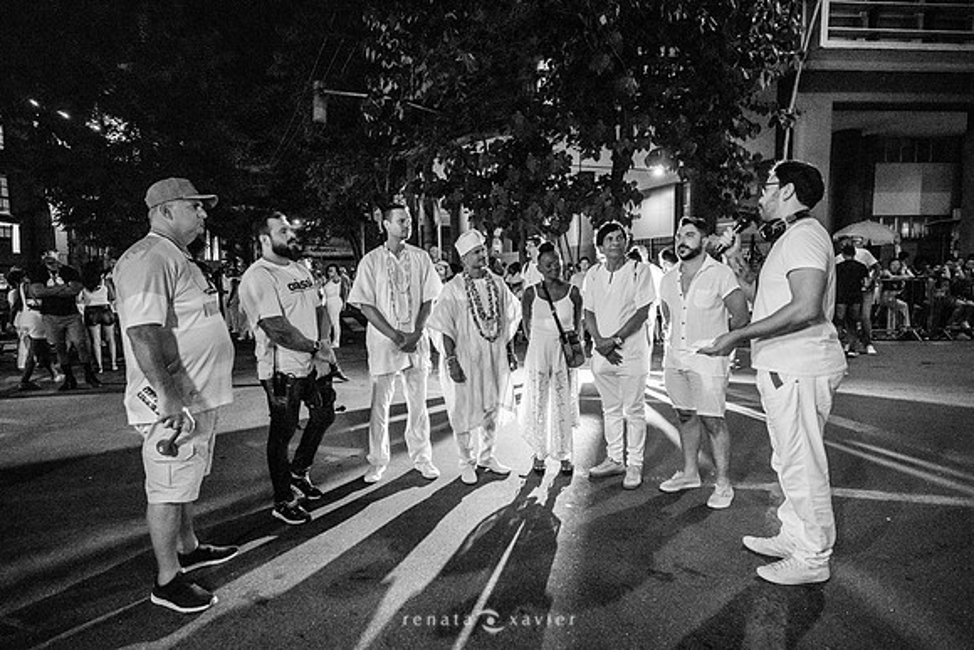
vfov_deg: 60.7
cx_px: 487
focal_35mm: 20
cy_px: 325
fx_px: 555
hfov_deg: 82.6
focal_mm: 20.5
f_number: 4
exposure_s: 1/250
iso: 3200
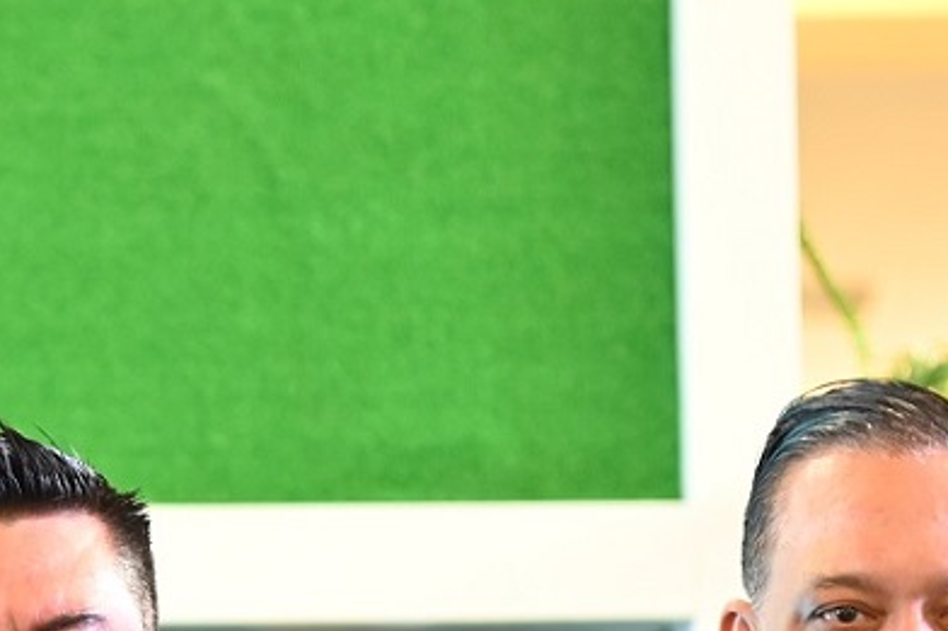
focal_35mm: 500
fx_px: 13160
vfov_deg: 2.7
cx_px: -39
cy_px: 938
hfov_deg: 4.1
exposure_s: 1/30
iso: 1000
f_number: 4
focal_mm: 120
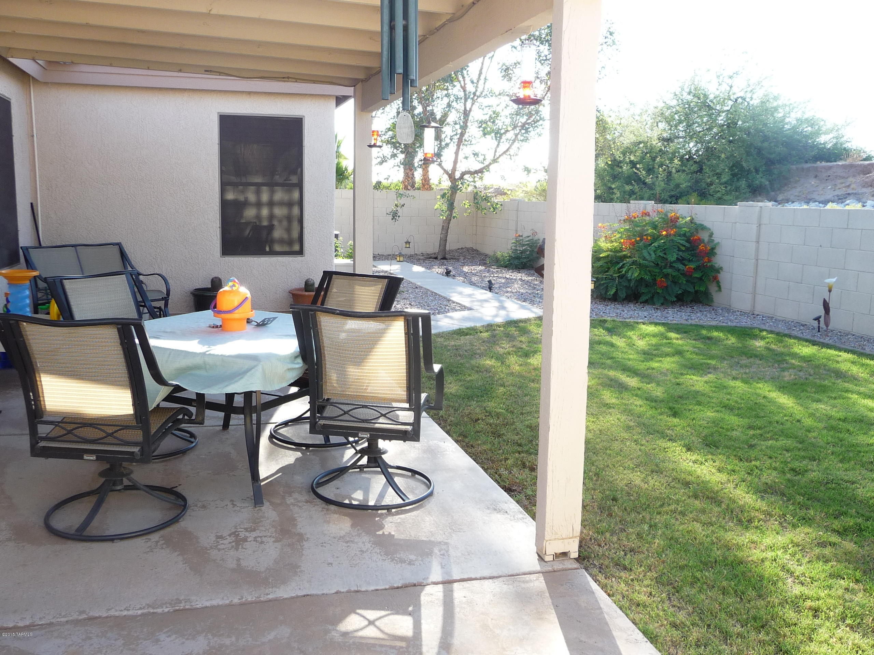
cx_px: 437
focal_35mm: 31
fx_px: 783
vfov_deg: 45.4
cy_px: 328
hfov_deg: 58.4
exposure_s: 1/160
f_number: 3.3
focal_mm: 4.7
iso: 100
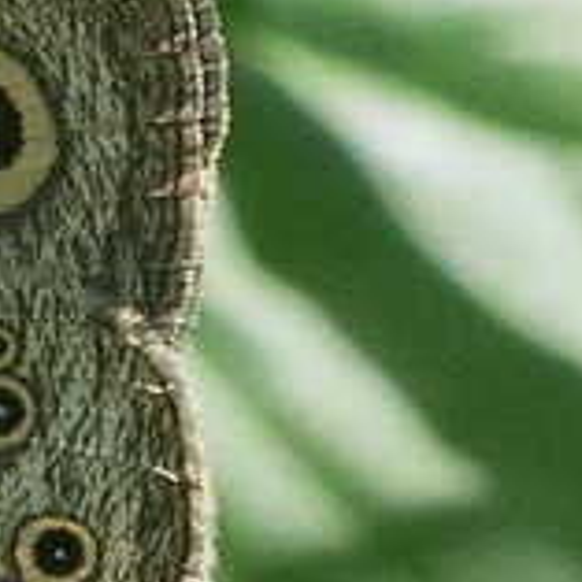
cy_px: 506
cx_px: -854
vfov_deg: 0.6
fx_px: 57046
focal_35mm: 2999
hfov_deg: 0.6
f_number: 9
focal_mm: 150
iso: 1000
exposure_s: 1/1000
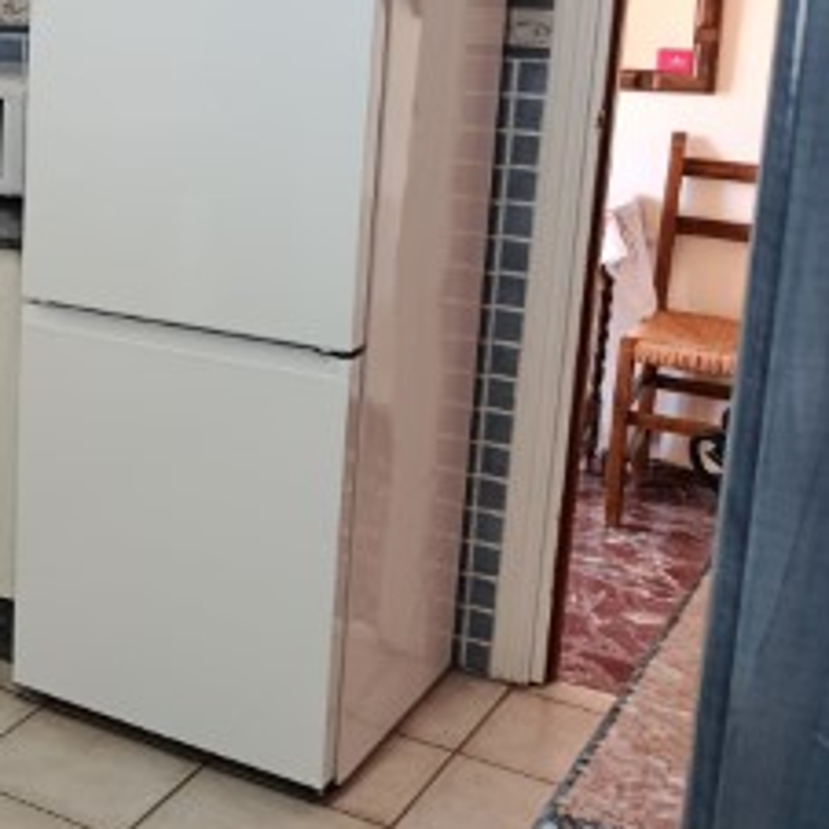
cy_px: 227
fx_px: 1626
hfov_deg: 24.4
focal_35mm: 60
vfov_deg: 28.3
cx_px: -297
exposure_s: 1/50
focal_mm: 5.24
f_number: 1.7
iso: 700
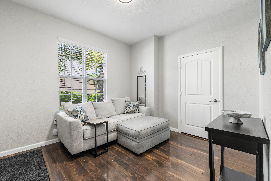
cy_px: 91
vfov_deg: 77.4
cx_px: 127
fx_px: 113
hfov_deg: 100.2
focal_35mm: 15
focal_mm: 14
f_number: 9
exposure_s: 1
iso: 100
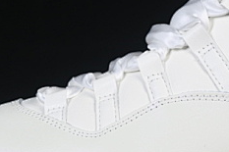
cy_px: 63
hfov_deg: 8.0
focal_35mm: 258
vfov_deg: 5.3
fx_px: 1640
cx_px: 187
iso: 160
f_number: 8
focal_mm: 50
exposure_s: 1/80
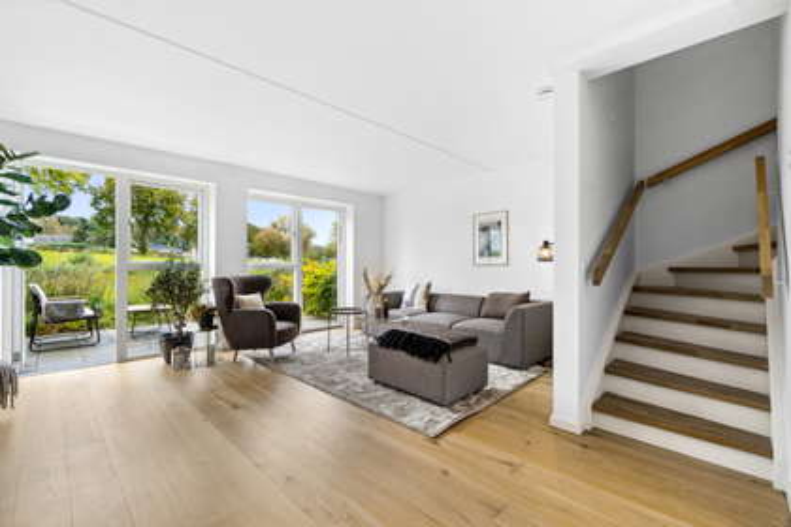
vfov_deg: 77.3
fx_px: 330
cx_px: 396
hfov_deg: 100.4
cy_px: 264
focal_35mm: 15
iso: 500
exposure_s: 1/50
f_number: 8
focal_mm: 10
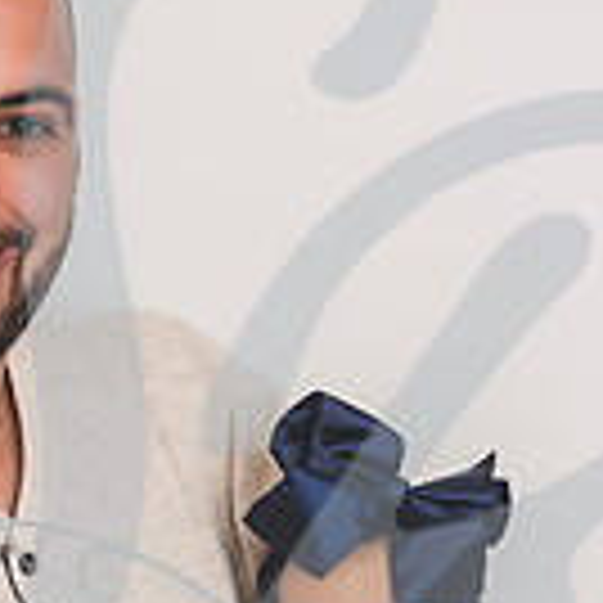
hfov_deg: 11.1
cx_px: 171
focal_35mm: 157
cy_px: 594
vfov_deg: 11.0
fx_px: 3094
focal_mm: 55
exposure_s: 1/125
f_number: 3.5
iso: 200
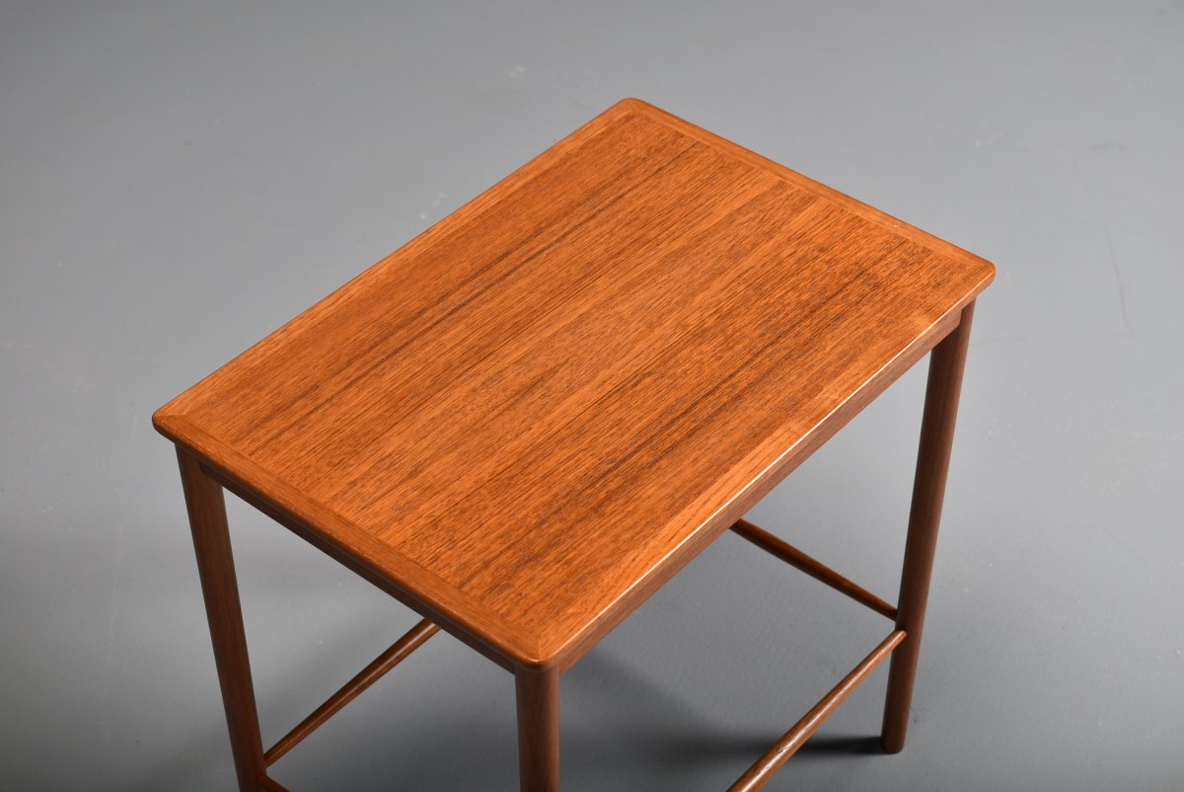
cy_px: 396
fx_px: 2222
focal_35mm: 68
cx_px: 592
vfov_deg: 20.2
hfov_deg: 29.8
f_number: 7.1
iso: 100
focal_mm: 45
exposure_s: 1/200
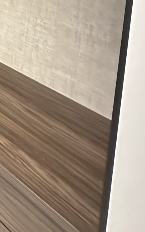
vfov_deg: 33.7
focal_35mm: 43
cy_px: -68
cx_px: -69
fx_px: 272
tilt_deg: -4.8
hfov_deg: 23.9
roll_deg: -3.2
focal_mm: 2.22
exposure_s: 1/41
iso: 1250
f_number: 2.2
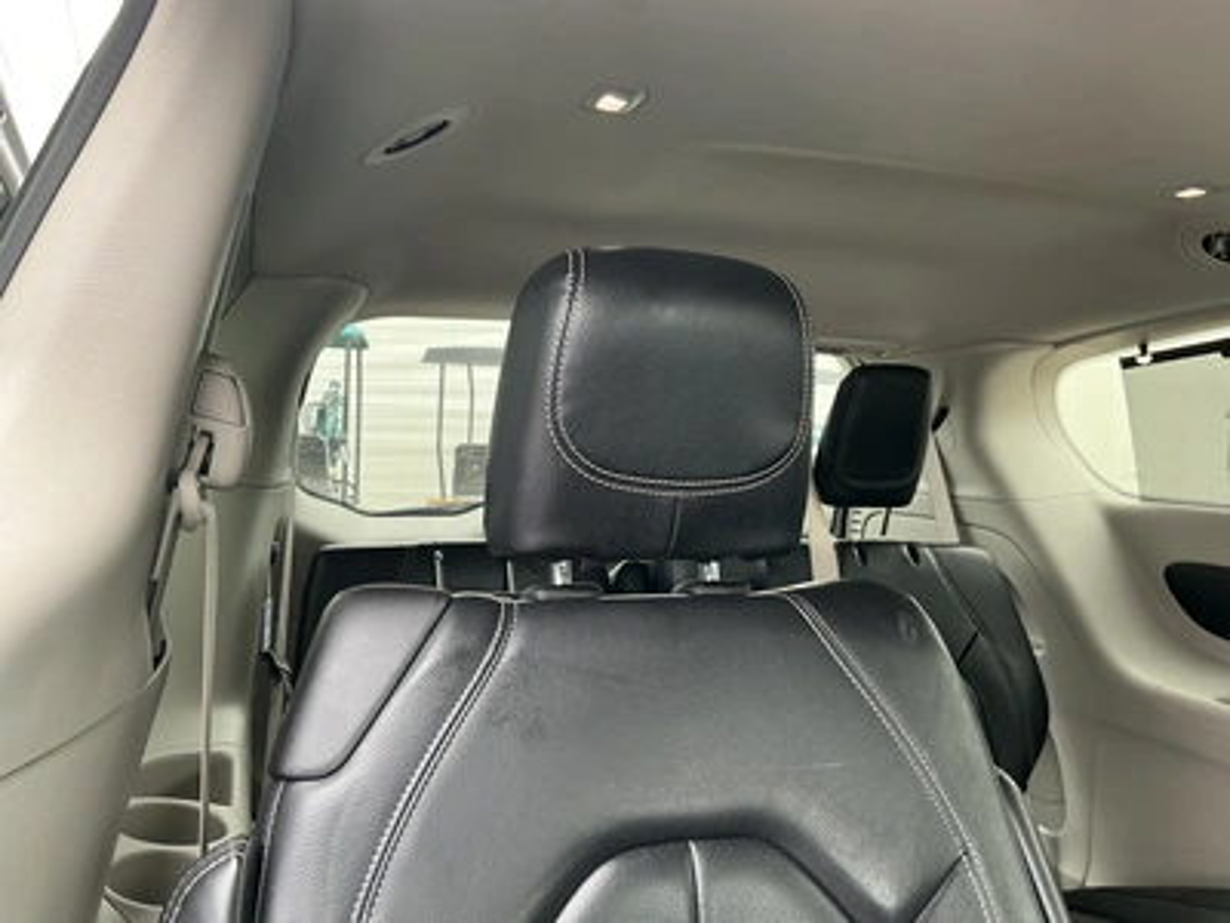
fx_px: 995
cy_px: 462
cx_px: 615
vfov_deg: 49.7
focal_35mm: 28
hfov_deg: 63.4
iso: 64
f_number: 1.8
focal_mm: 3
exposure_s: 1/70
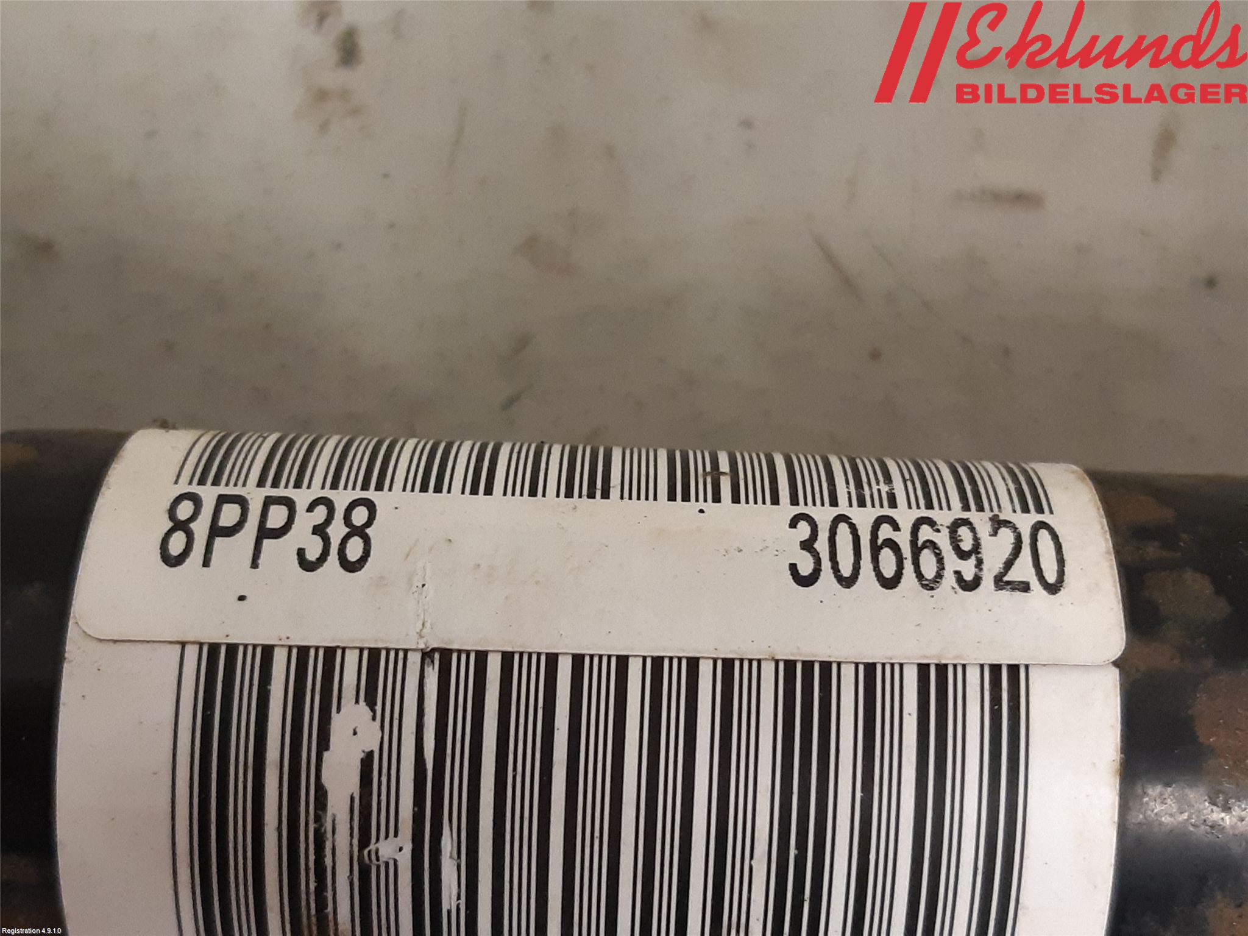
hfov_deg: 67.3
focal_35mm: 26
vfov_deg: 53.1
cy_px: 468
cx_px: 624
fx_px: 937
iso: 320
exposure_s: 1/50
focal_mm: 3.93
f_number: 1.7
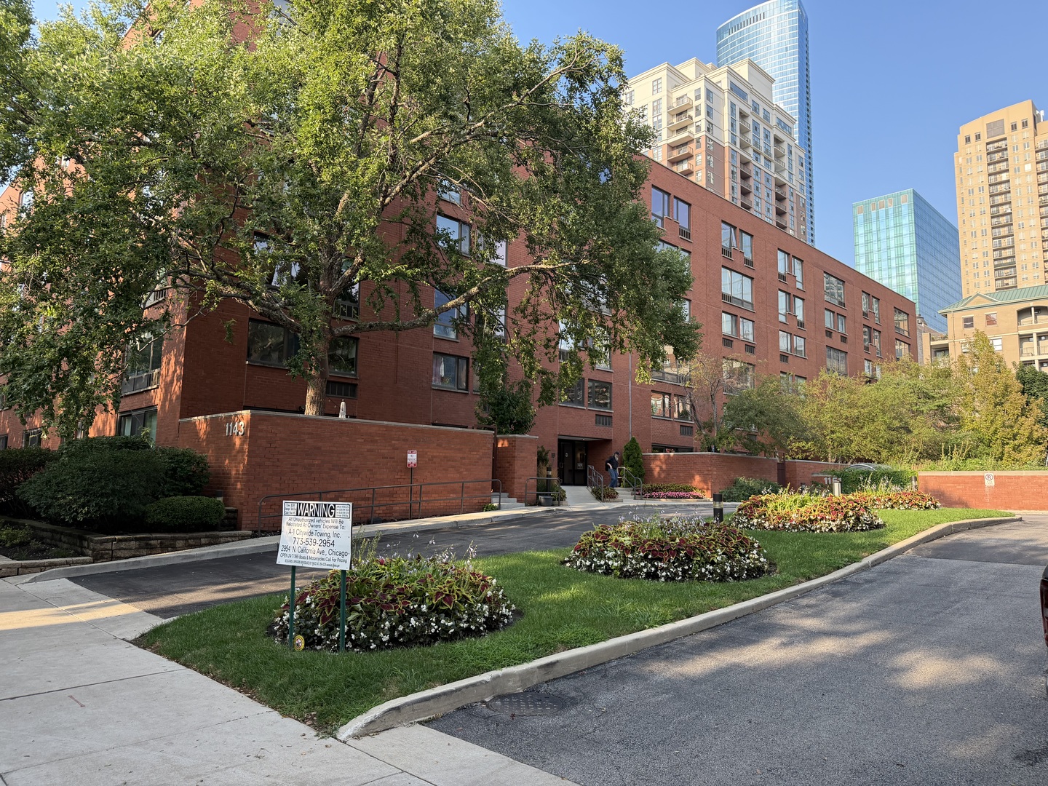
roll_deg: -0.2
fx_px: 727
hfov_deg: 71.6
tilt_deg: +6.8
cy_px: 393
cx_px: 524
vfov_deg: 56.8
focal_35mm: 24
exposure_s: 1/943
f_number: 1.78
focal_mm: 6.76
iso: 100
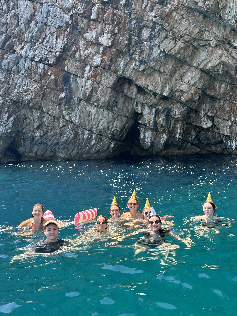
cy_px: 158
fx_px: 438
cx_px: 118
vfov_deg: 39.7
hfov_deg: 30.3
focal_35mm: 48
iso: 64
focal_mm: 6.86
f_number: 1.78
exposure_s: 1/1185
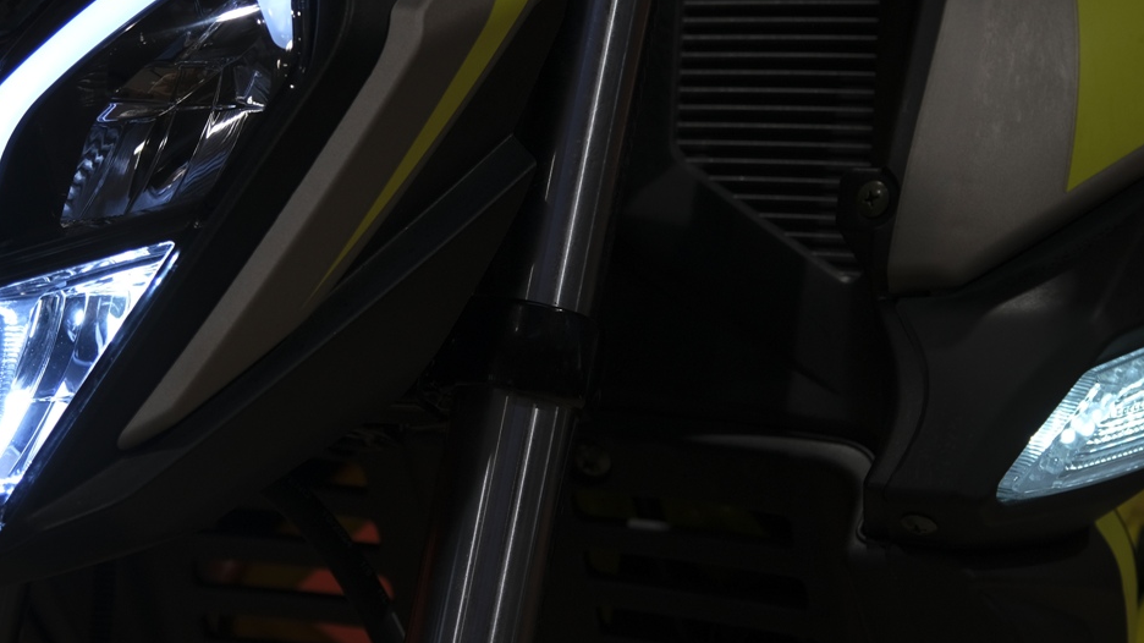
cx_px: 535
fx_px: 3639
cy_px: 211
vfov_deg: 10.1
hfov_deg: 17.9
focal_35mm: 120
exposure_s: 1/100
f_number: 4
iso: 160
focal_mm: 44.7
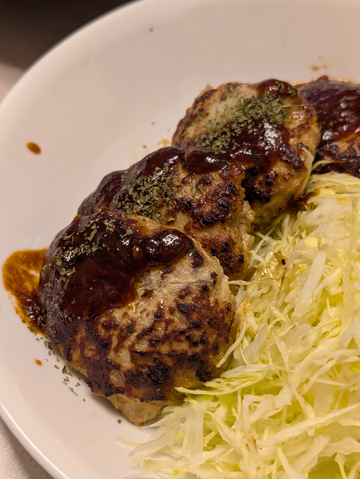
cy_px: 240
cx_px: 180
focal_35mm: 49
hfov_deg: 29.7
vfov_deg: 38.9
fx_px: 678
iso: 253
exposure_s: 1/50
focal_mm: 6.9
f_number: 1.68
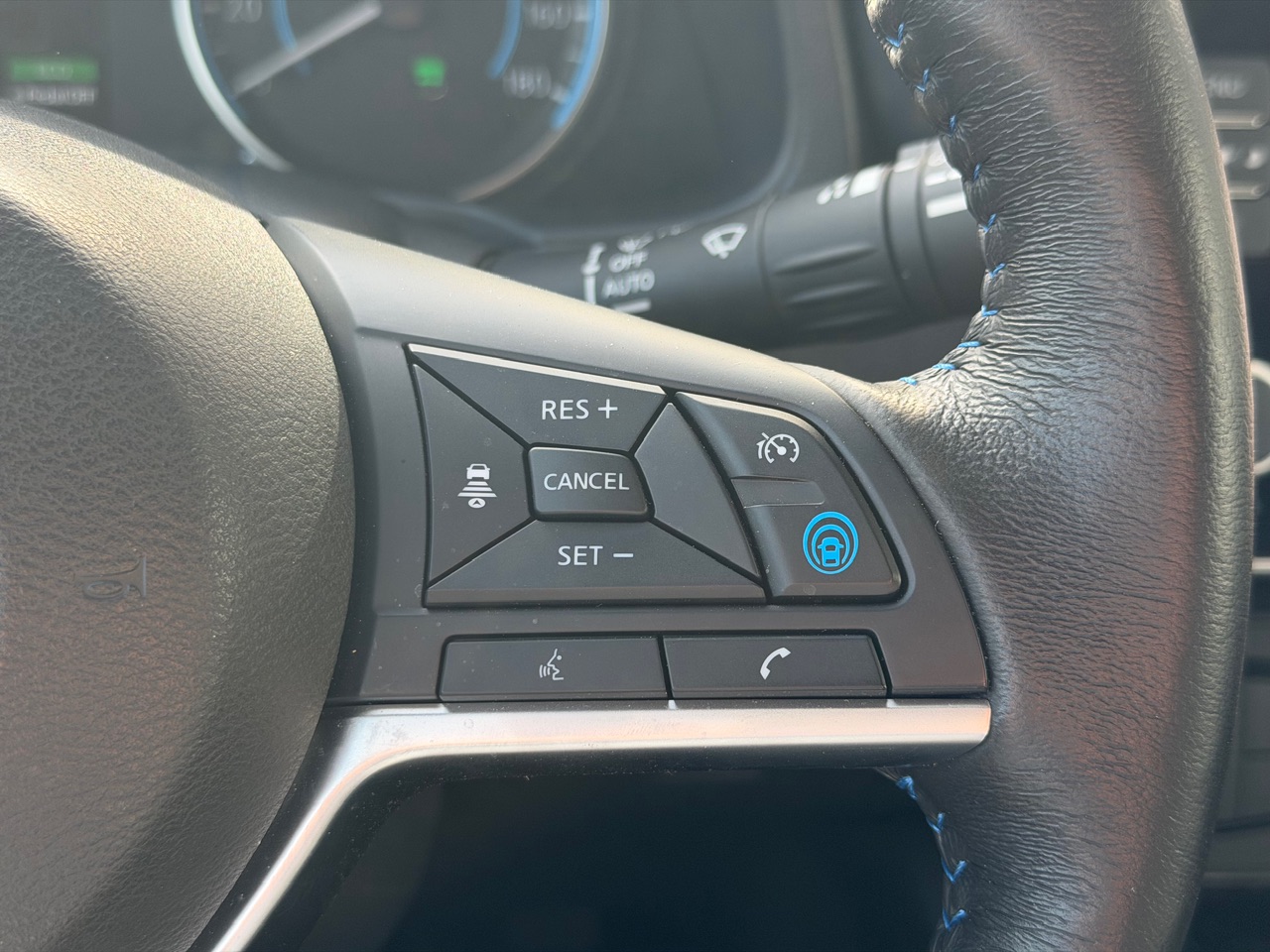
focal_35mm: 48
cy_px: 476
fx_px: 1761
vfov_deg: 30.3
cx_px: 635
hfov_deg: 39.7
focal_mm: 6.76
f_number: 1.78
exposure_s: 1/138
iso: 64
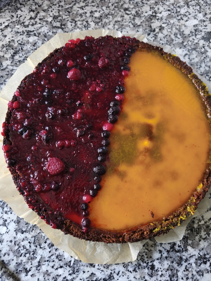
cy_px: 140
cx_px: 106
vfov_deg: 73.9
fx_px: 187
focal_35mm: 23
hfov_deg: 58.9
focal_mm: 5.35
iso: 640
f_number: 1.7
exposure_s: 1/50
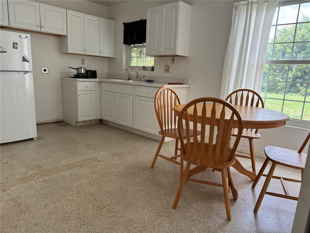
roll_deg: -2.1
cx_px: 155
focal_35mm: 24
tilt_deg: -11.9
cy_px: 116
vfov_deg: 56.8
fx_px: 215
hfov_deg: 71.6
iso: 125
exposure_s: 1/121
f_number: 1.78
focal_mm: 6.76
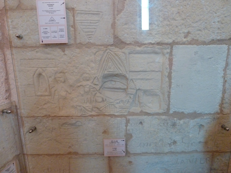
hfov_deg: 69.4
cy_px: 86
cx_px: 116
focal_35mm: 25
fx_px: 167
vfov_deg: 54.9
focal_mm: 4.1
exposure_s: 1/25
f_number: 3.3
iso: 400
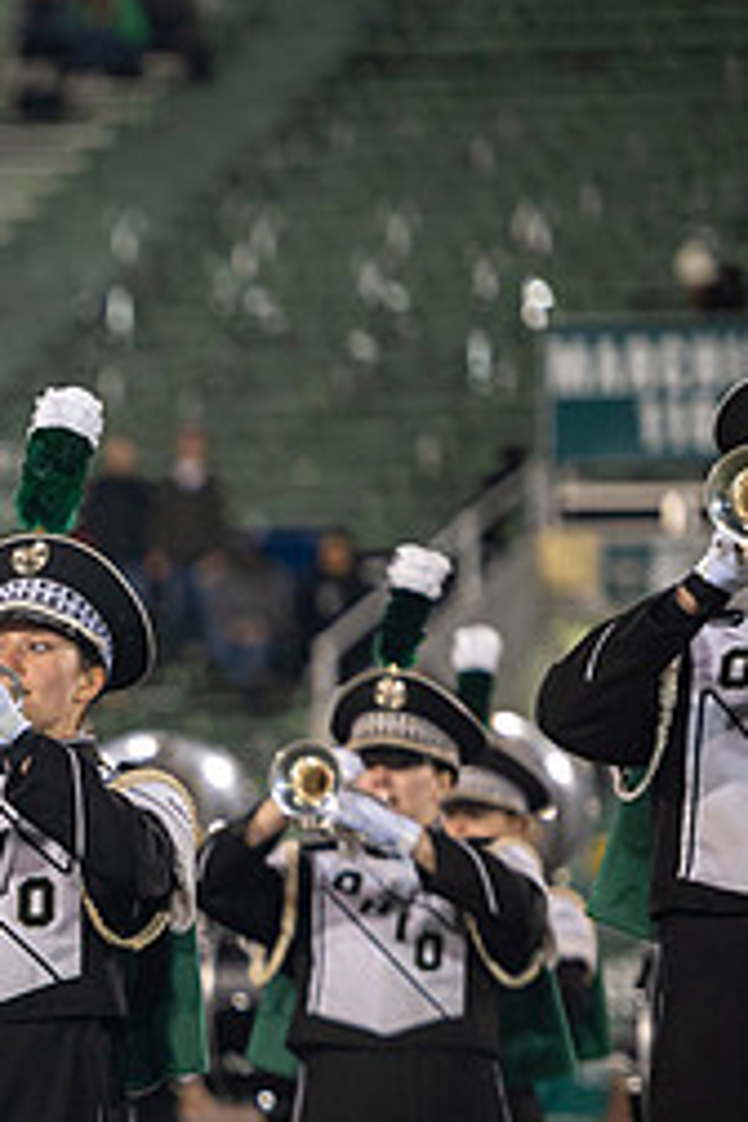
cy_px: 815
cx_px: -525
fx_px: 11811
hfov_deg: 3.6
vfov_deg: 5.4
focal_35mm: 379
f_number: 2.8
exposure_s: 1/500
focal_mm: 165
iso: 1000
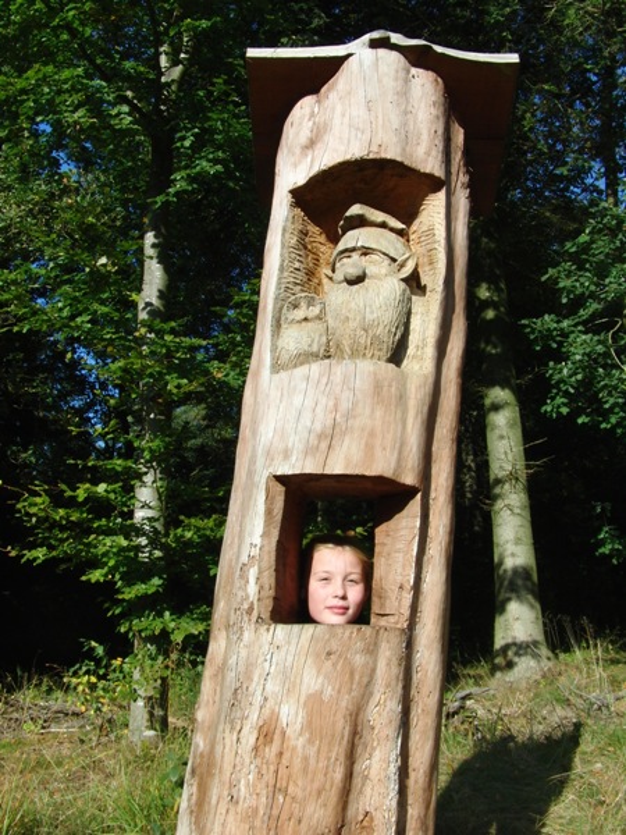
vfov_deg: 50.1
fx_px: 892
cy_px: 418
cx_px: 313
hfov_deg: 38.7
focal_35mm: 37
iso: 100
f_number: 8.5
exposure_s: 1/200
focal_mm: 6.42
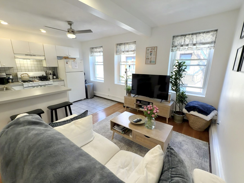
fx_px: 99
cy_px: 92
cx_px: 122
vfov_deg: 85.7
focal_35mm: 14
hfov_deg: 102.1
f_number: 2.2
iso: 160
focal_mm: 2.22
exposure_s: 1/120
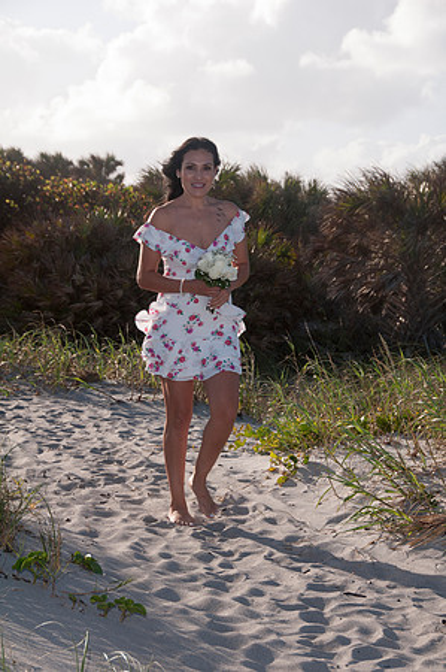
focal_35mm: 105
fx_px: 1956
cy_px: 336
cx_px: 223
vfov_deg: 19.5
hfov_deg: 13.0
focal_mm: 70
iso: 100
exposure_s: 1/250
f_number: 9
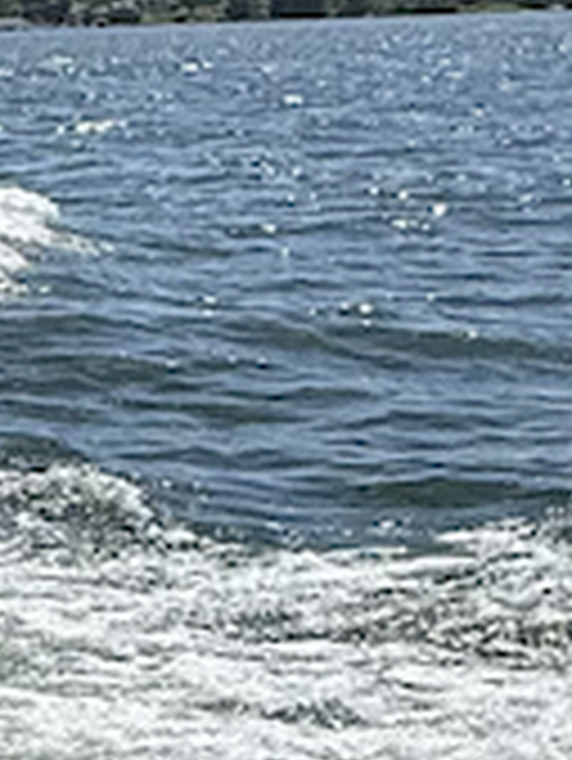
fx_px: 2332
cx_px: -1121
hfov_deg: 10.3
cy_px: 495
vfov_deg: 18.5
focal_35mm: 106
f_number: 2.2
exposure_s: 1/3891
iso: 50
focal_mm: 2.22
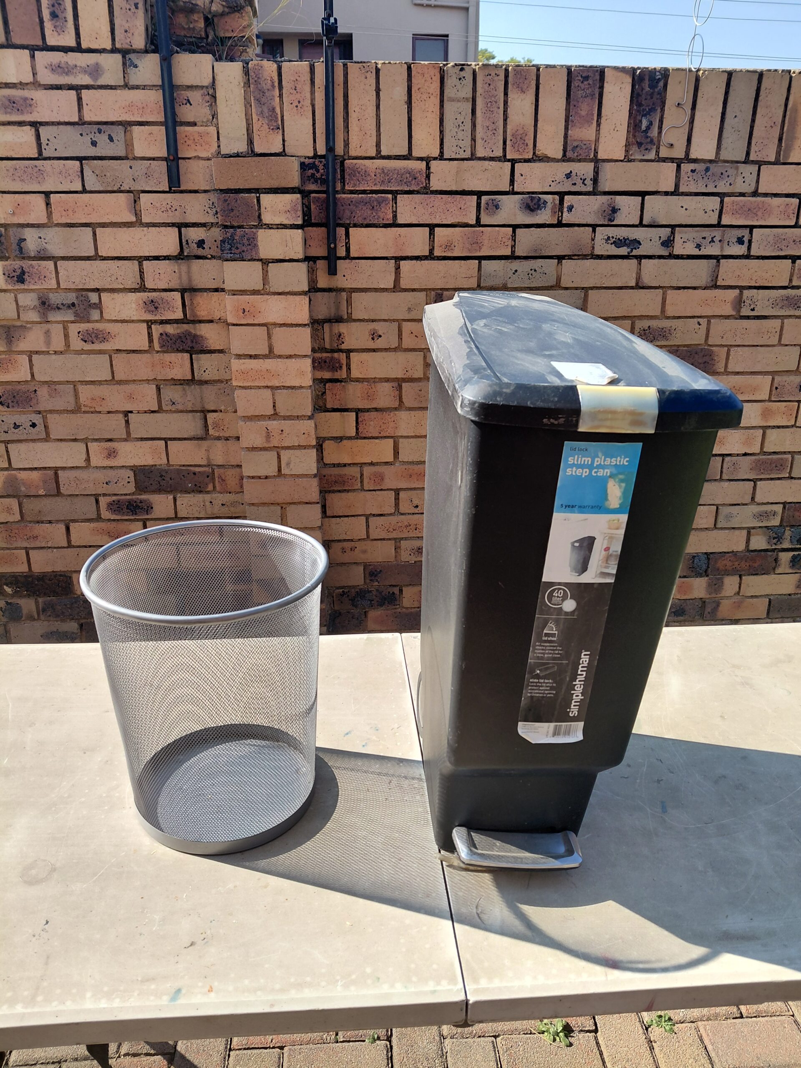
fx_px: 771
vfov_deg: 69.4
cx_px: 400
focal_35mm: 25
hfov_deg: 54.9
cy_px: 534
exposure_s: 1/868
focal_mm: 4.69
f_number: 1.8
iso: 50
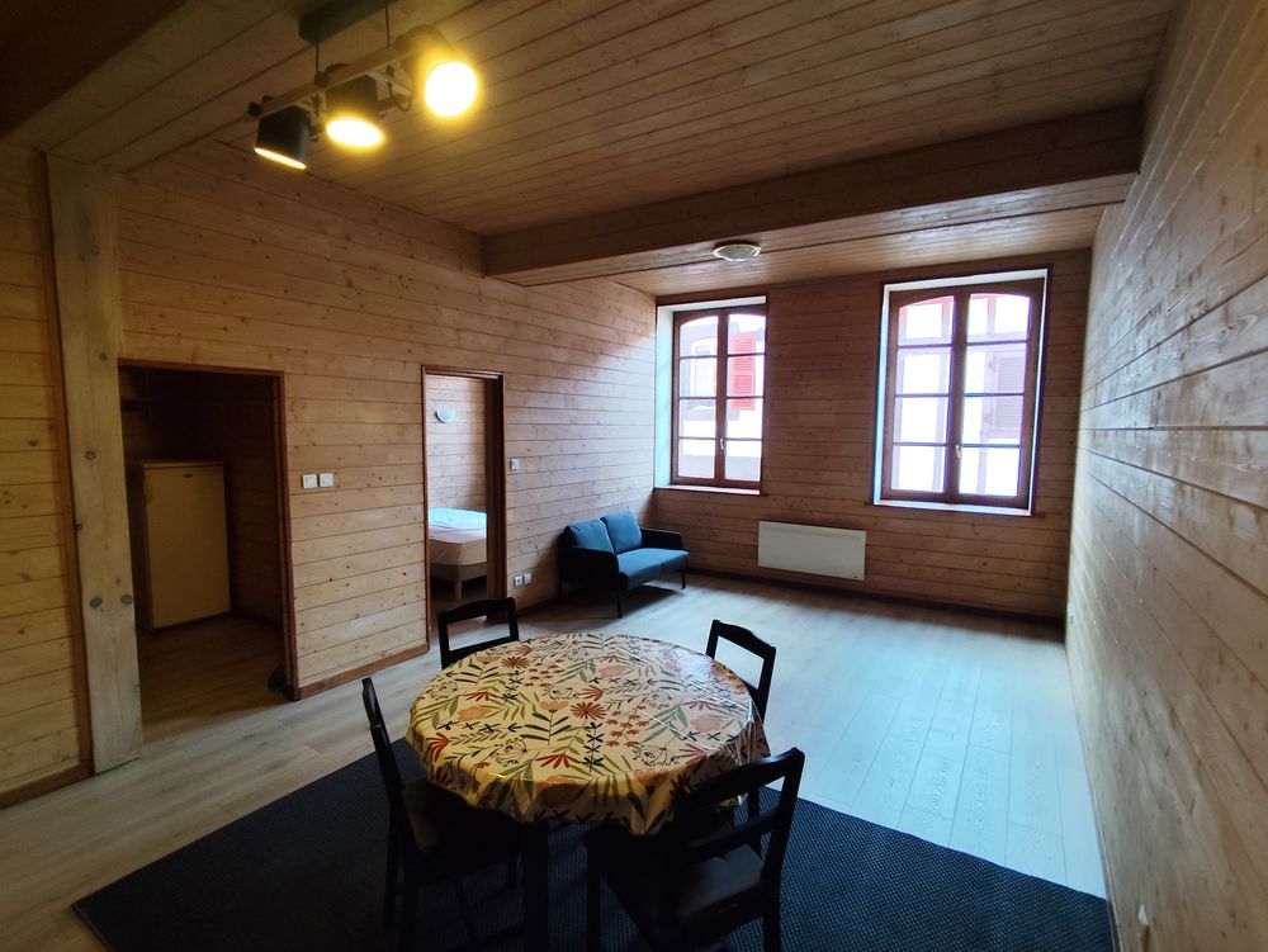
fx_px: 586
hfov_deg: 94.5
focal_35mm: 16
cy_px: 476
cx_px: 634
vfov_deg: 78.2
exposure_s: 1/50
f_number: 2.2
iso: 80
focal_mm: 1.65
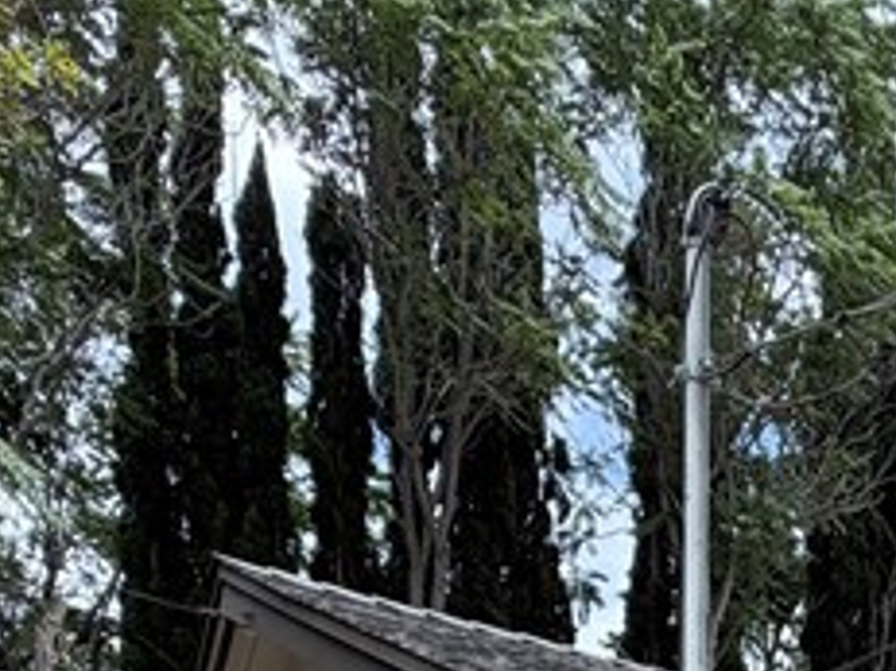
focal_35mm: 62
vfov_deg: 17.1
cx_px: 977
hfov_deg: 28.5
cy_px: 1350
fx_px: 1604
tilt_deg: -4.1
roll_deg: +0.0
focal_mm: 2.22
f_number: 2.2
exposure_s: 1/579
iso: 40
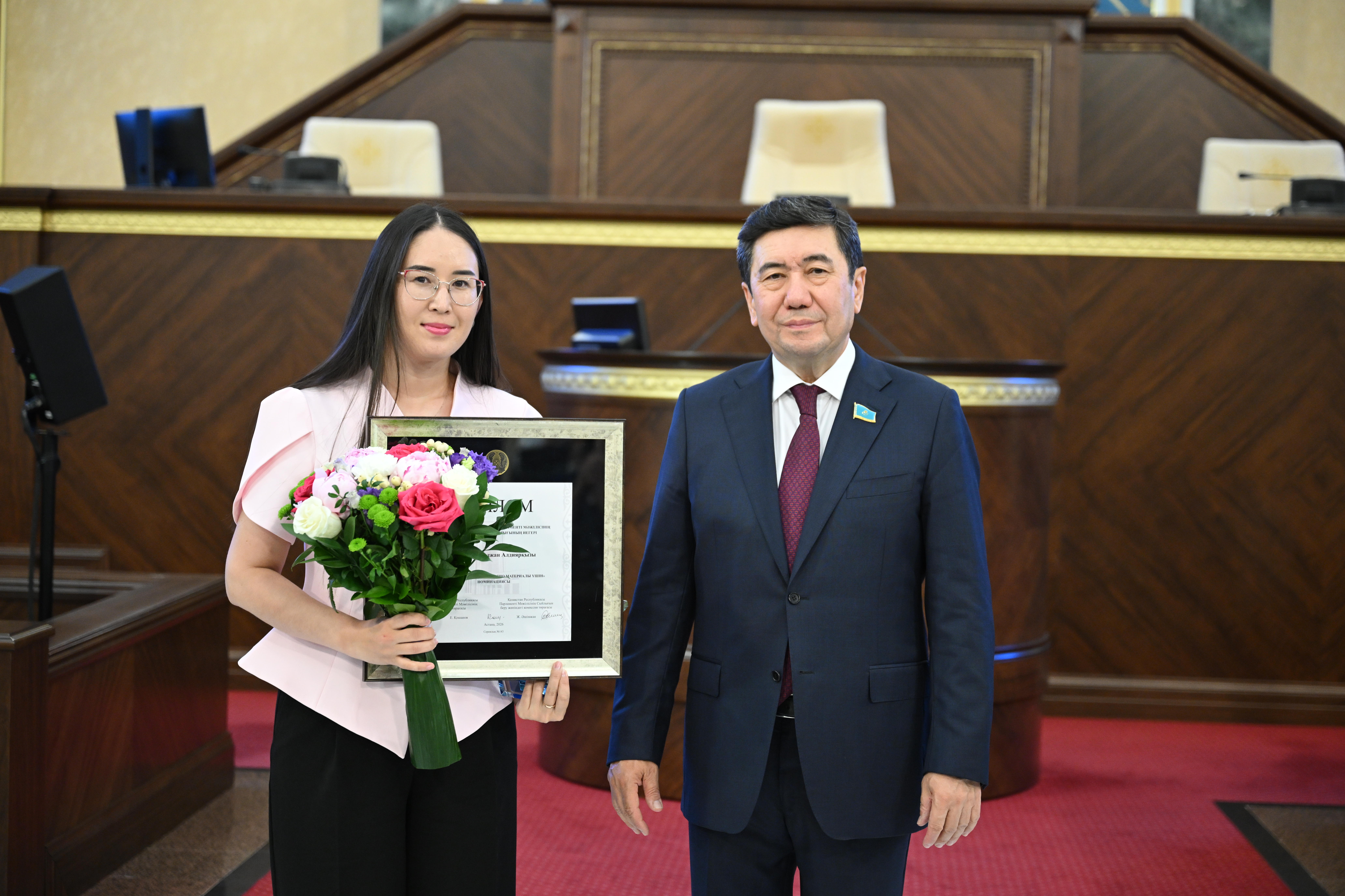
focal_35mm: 69
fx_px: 2578
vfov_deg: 19.7
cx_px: 672
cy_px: 448
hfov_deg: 29.2
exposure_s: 1/160
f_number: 2.8
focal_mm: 69
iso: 2000
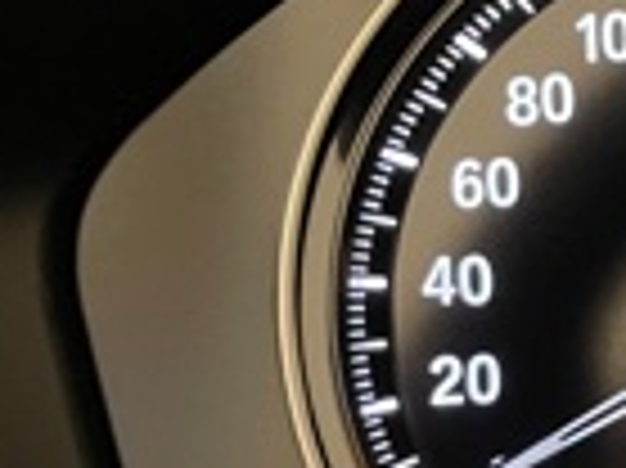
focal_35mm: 120
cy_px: 302
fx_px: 2168
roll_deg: -0.8
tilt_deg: -22.8
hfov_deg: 13.8
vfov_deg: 12.3
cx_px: 1266
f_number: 1.6
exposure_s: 1/25
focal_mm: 4.2
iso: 800
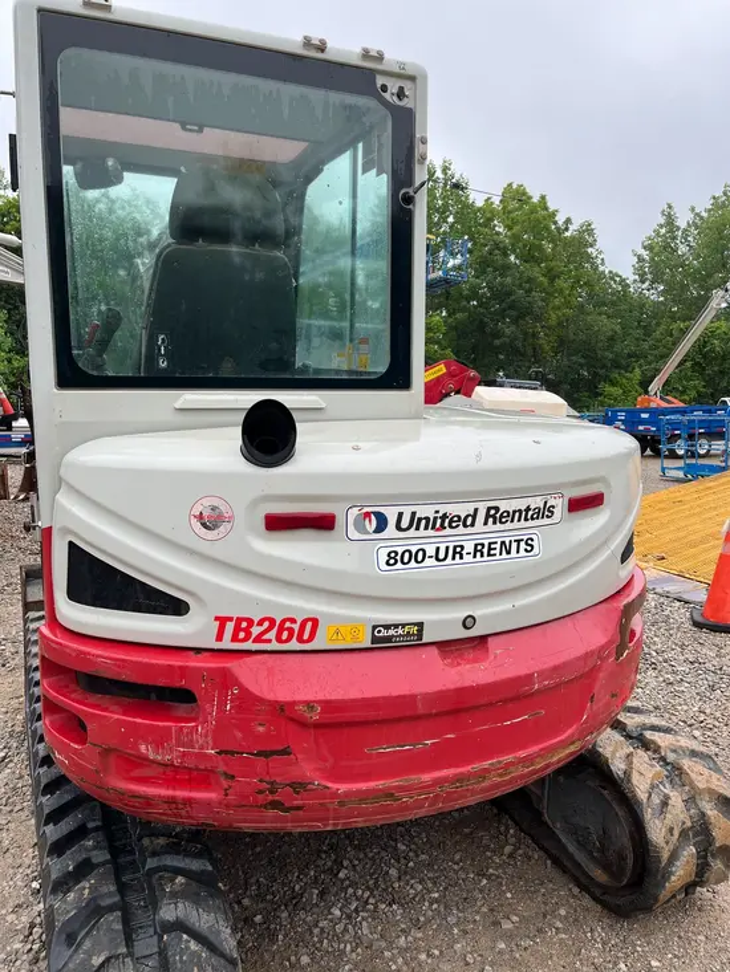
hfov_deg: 53.1
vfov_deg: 67.3
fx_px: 731
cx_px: 365
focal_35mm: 26
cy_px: 486
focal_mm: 5.1
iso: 40
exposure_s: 1/121
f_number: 1.6
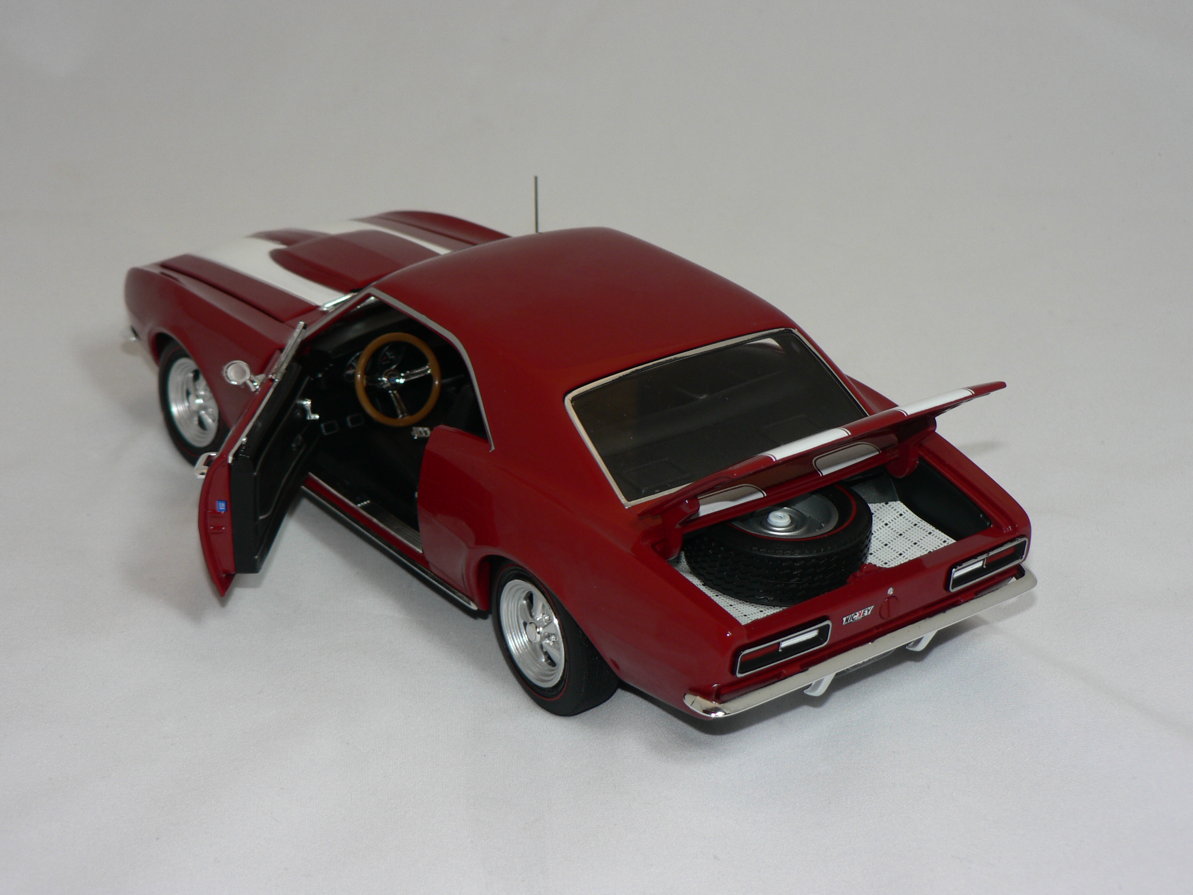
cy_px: 448
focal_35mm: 60
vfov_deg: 24.4
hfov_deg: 32.2
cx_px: 596
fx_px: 2068
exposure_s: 1/60
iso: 80
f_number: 3.2
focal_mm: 10.1
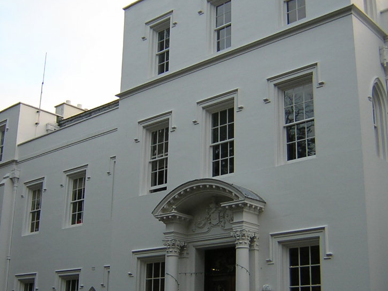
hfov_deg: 37.5
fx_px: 572
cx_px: 197
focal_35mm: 51
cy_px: 166
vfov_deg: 28.5
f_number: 2.6
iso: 100
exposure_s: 1/71.9
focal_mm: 4.7
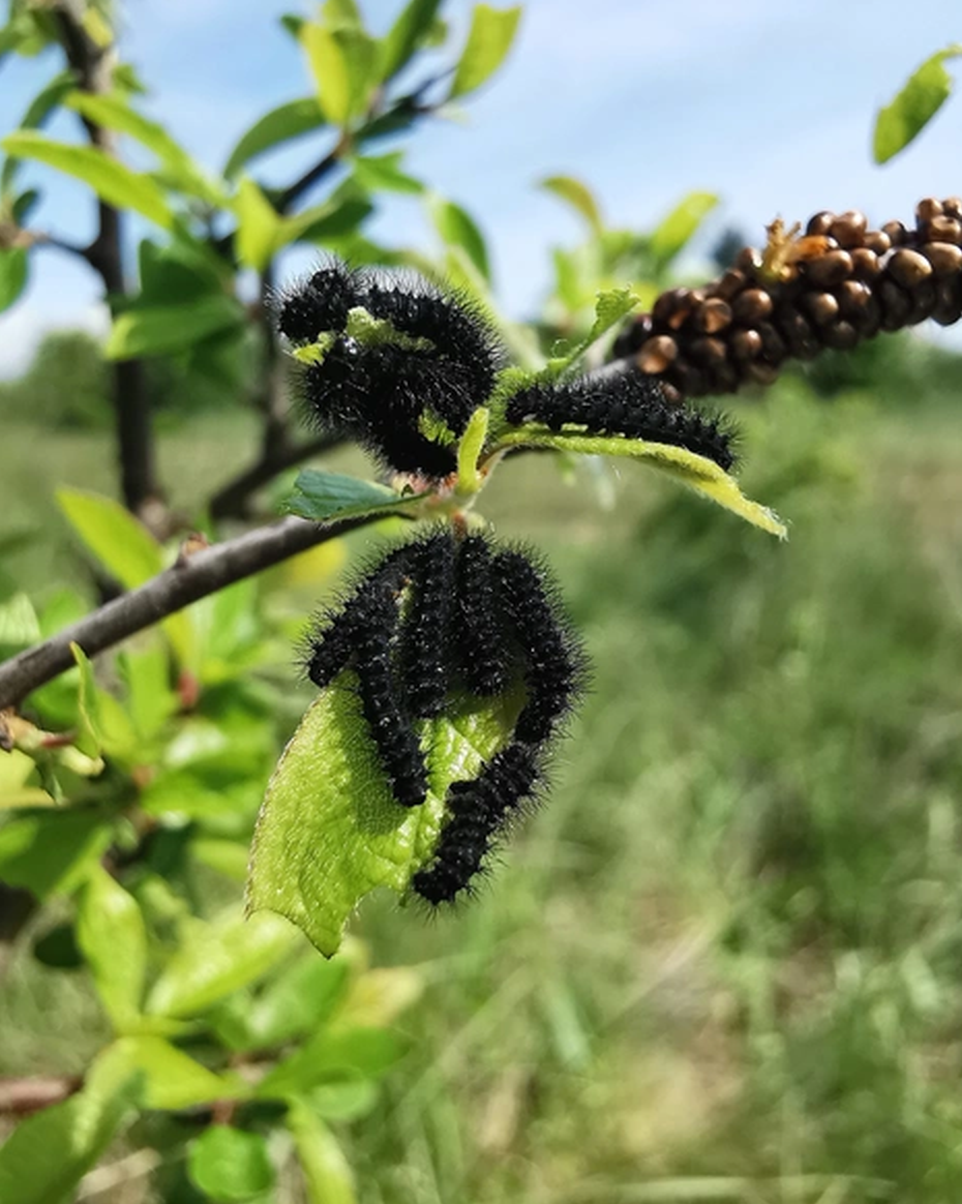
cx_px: 492
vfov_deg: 60.5
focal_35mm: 29
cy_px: 592
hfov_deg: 49.9
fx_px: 1033
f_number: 2.2
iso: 50
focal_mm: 2.35
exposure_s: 1/722
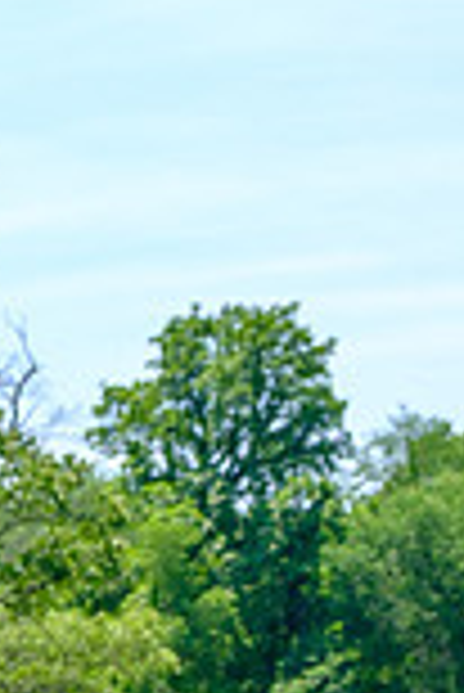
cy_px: 842
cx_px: -189
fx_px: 3318
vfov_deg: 11.7
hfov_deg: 7.9
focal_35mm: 172
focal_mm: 39
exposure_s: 1/250
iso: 200
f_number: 5.6
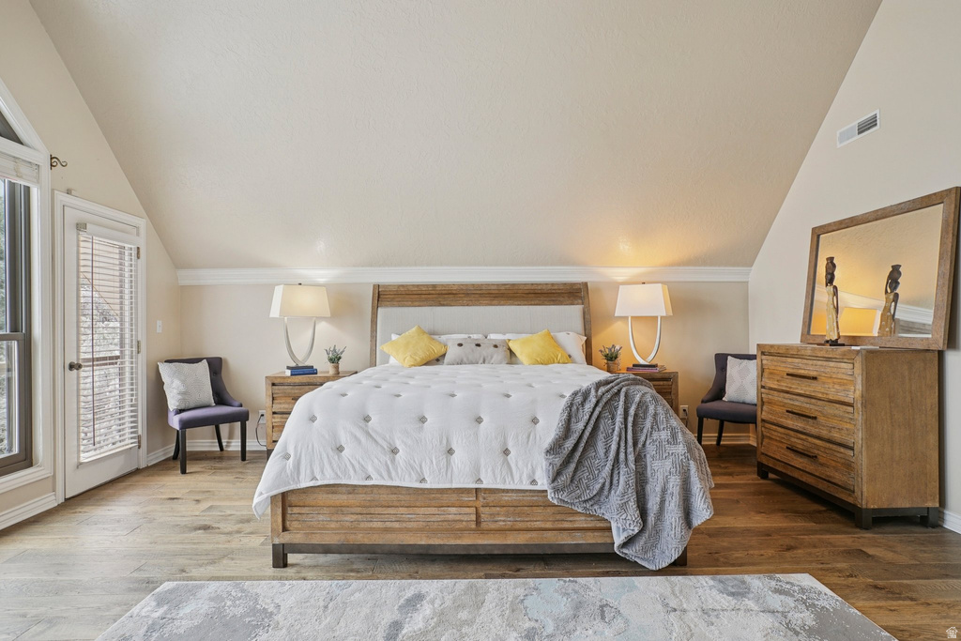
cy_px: 320
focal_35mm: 19
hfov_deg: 86.9
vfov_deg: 64.6
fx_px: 507
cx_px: 480
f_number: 8
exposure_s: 1/15
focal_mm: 19
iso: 400
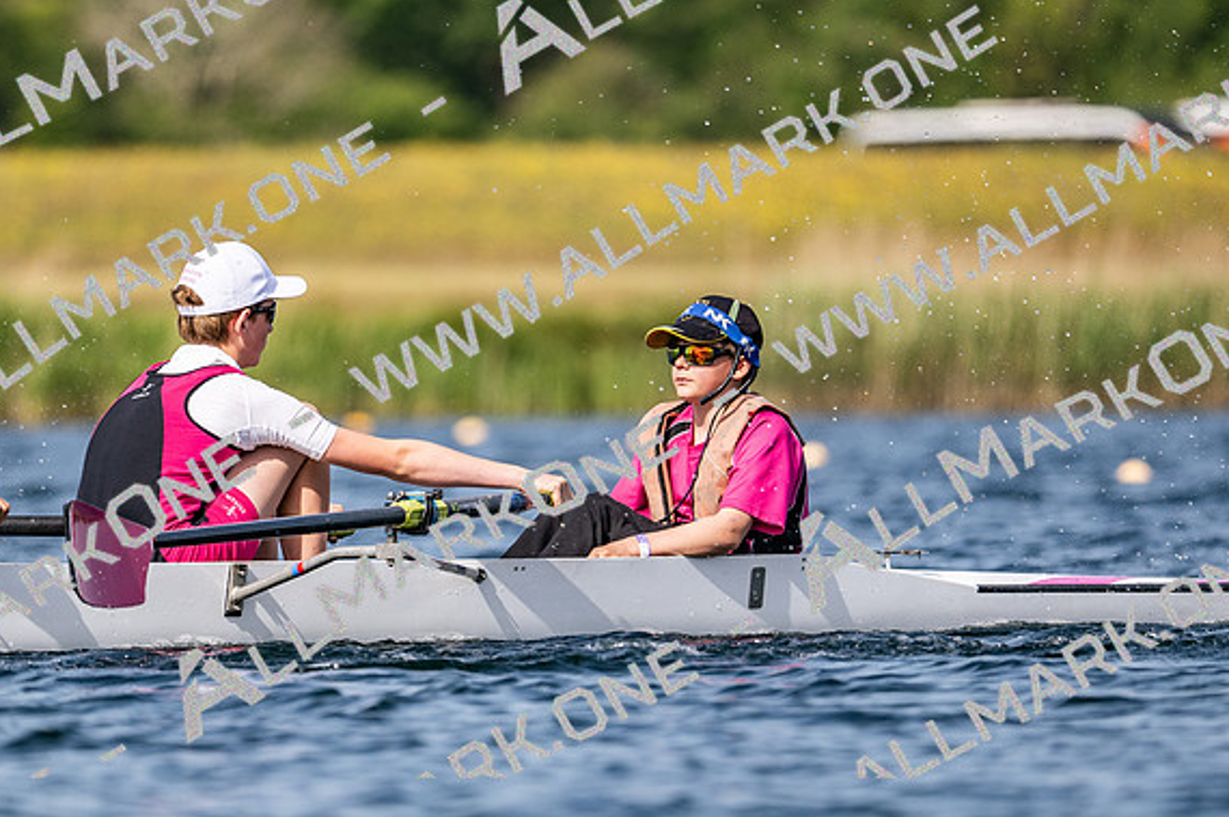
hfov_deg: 3.4
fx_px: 20840
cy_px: 410
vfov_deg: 2.2
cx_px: 614
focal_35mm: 611
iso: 180
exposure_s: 1/2500
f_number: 4.5
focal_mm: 400
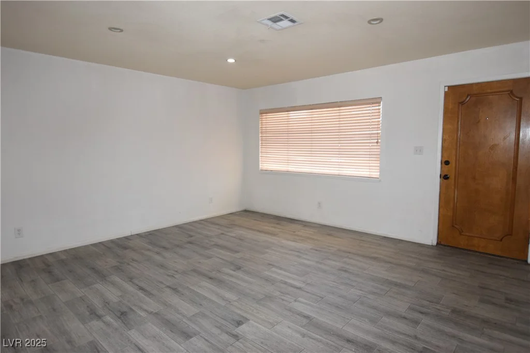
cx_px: 265
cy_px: 176
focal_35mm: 21
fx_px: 309
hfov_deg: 81.2
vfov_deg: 59.5
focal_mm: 14
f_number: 5.6
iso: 800
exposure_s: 1/125
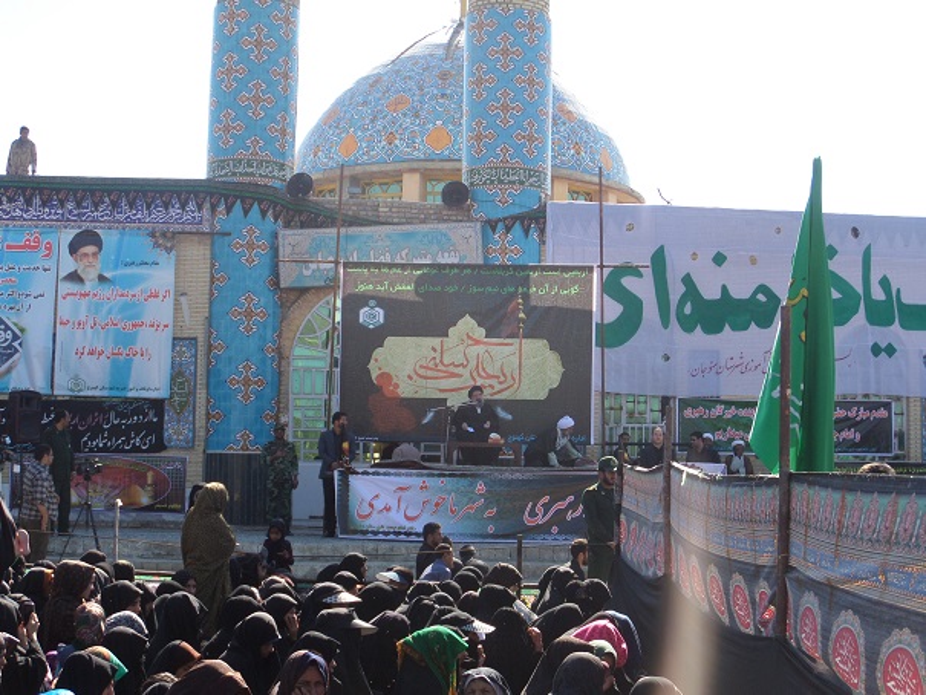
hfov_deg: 31.2
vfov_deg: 23.7
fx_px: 1659
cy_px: 348
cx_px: 463
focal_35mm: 62
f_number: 4
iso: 80
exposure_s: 1/250
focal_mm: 10.2
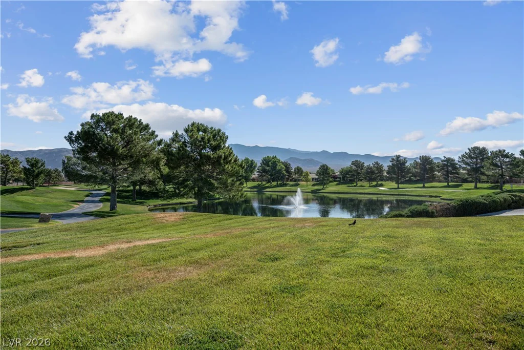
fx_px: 349
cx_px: 262
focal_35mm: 24
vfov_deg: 53.1
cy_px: 175
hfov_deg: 73.7
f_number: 9
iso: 100
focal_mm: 24
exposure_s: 1/250
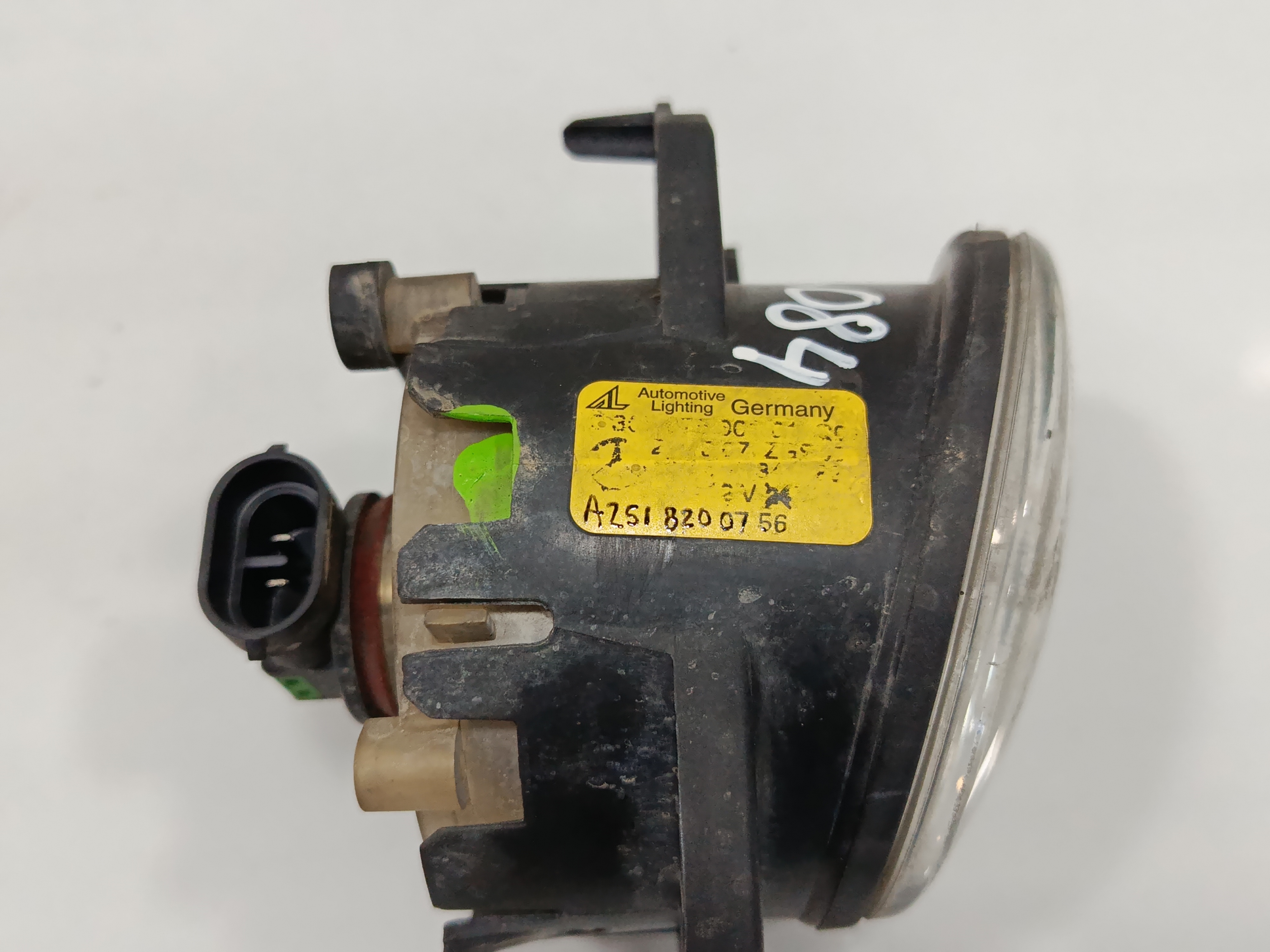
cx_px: 635
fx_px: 1211
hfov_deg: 55.4
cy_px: 476
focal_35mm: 33
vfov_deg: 42.9
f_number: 1.7
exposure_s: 1/100
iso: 1102
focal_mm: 5.24
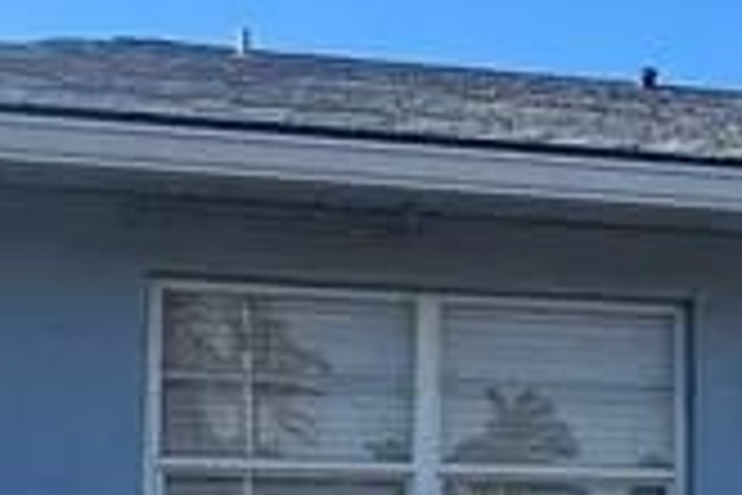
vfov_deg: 16.0
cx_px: 711
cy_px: 468
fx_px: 1731
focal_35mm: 84
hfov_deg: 23.4
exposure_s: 1/513
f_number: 1.8
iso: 32
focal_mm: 1.57
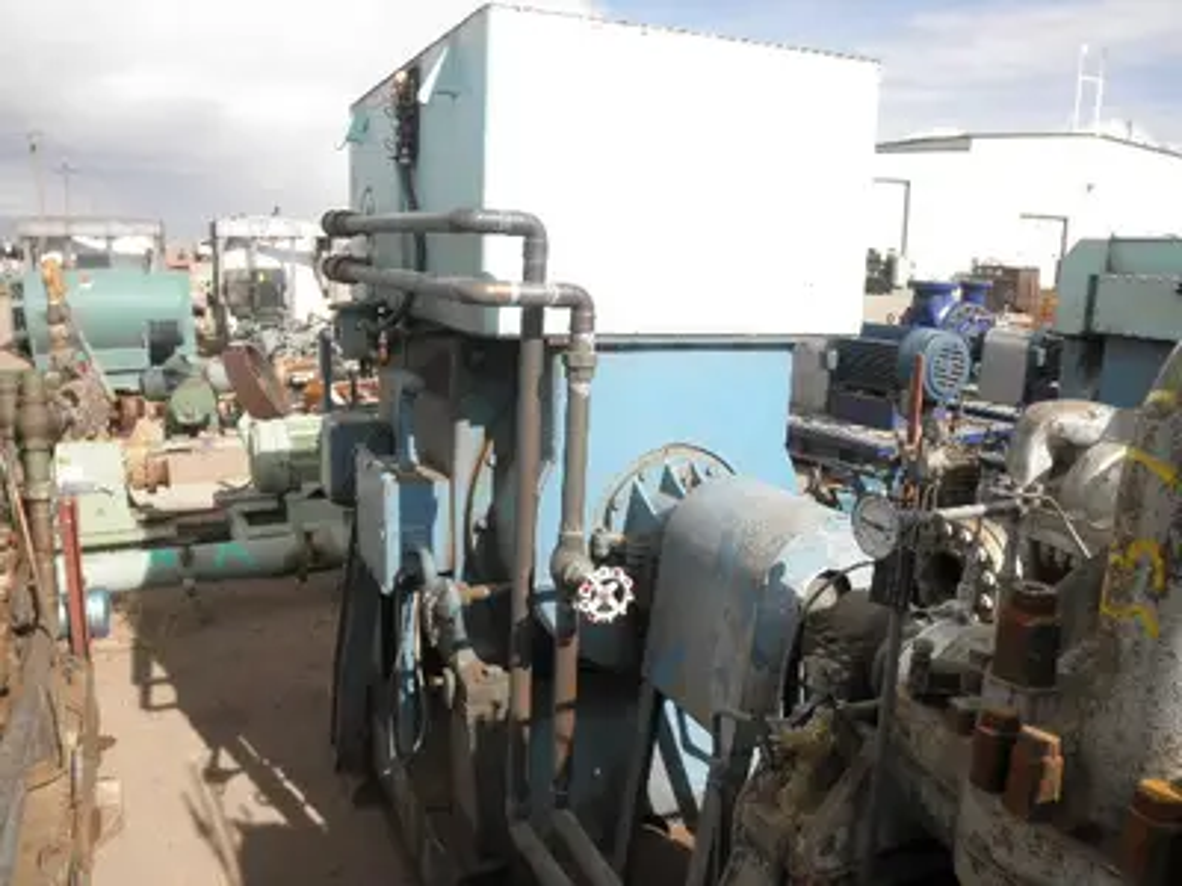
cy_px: 443
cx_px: 591
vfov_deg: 49.7
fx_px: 956
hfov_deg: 63.4
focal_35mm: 28
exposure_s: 1/800
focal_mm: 5
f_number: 3
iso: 64
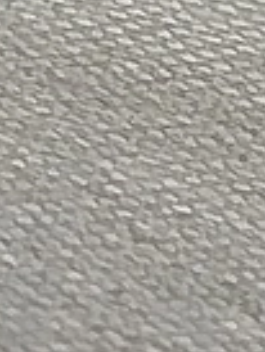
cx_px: 378
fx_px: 5004
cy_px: -190
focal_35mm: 491
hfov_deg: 3.0
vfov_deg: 4.0
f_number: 1.7
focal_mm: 5.31
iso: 80
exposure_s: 1/50
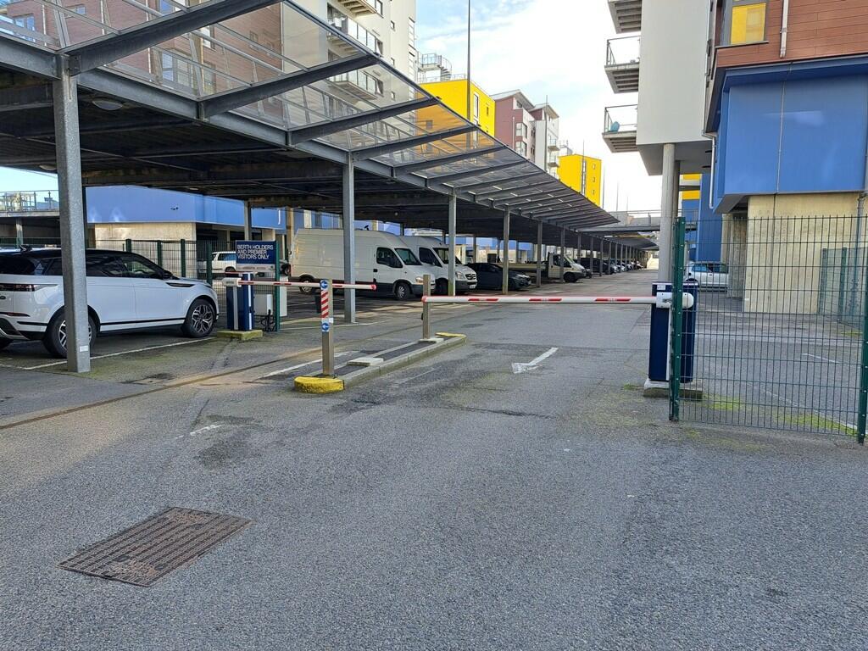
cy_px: 326
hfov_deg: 71.6
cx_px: 434
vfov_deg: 56.8
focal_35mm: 24
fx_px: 602
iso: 50
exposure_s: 1/192
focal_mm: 5.23
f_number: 1.8
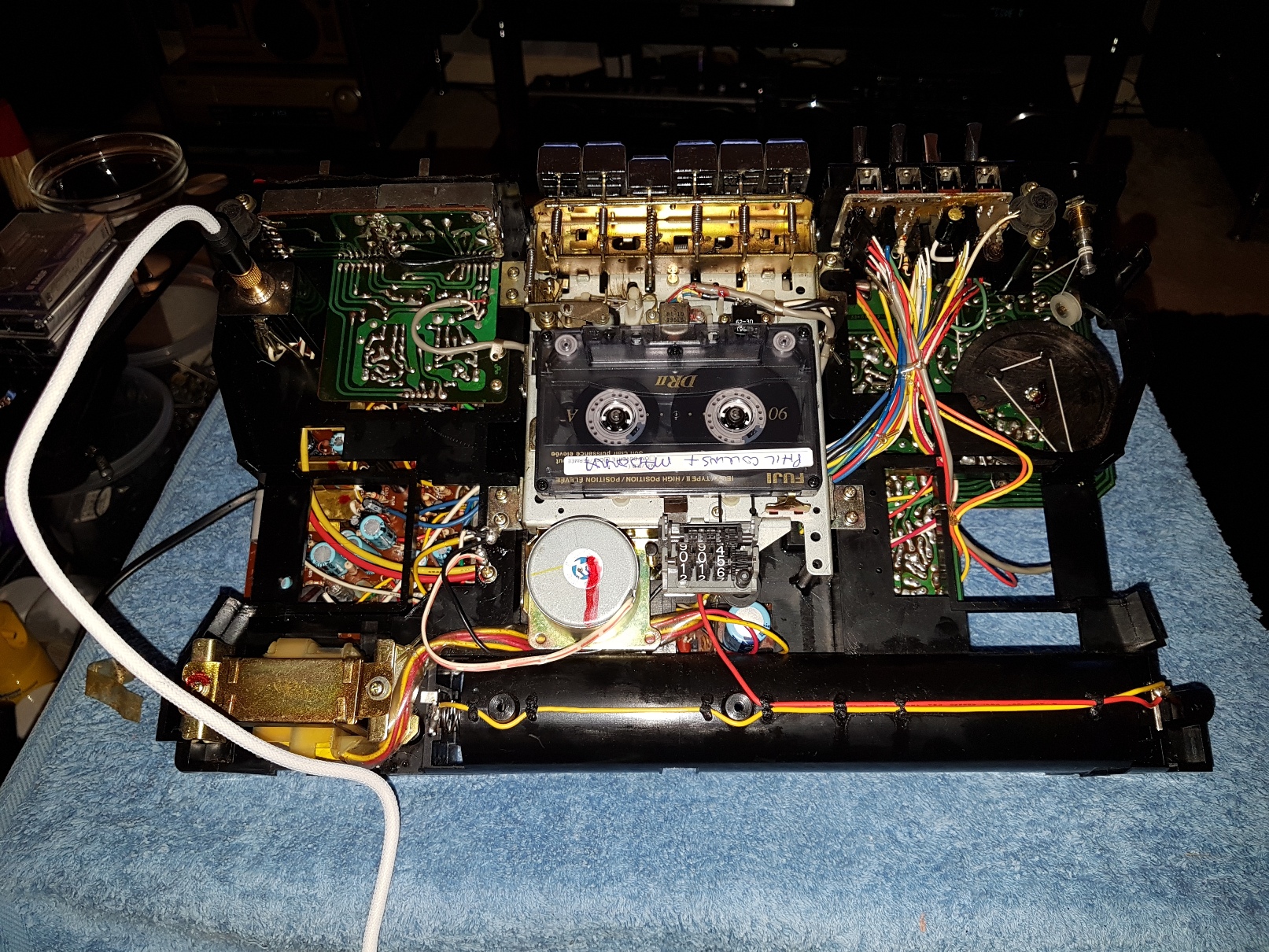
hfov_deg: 67.3
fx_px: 953
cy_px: 476
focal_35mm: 26
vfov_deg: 53.1
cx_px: 634
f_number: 1.7
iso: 64
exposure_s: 1/50
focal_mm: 4.2
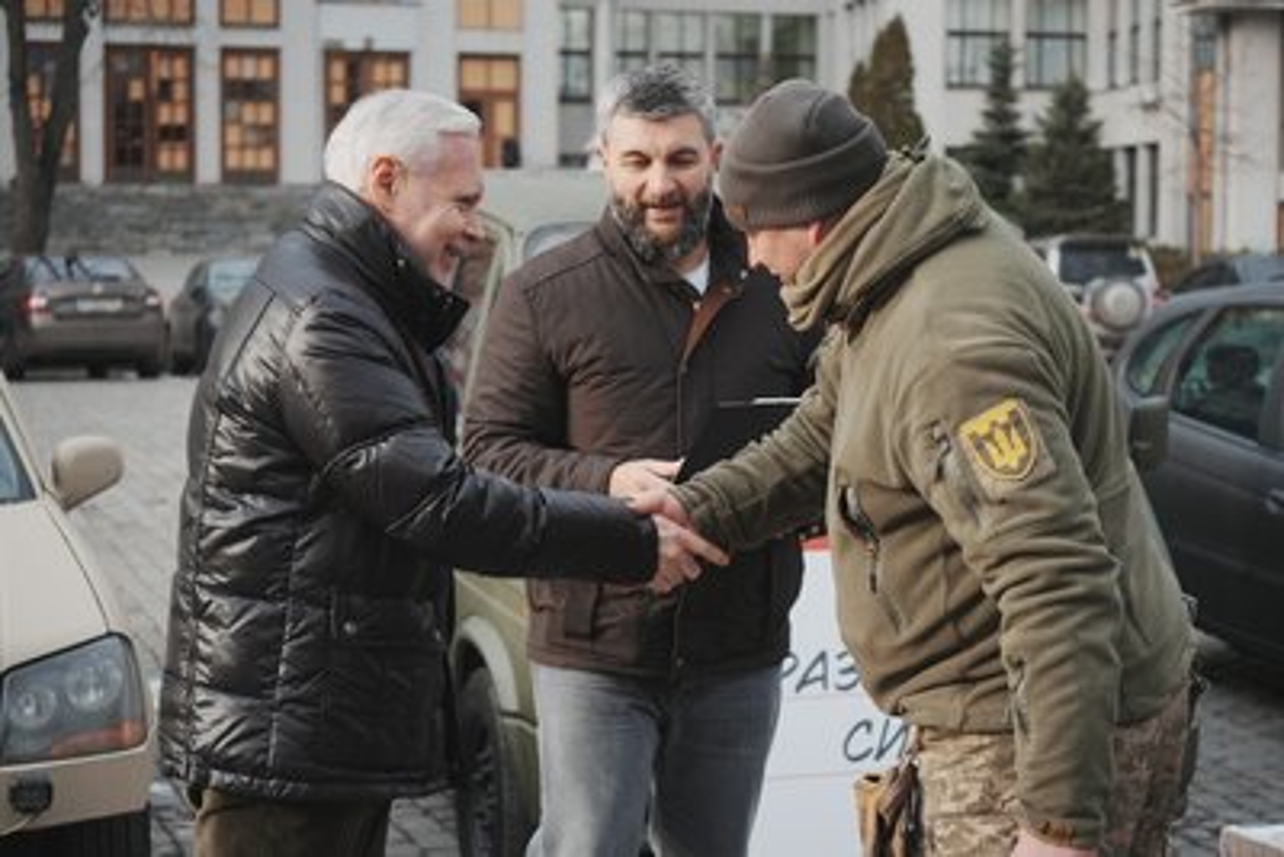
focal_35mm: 70
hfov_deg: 28.8
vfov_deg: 19.5
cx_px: 642
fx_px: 2497
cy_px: 428
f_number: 4.5
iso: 400
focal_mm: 70
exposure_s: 1/667
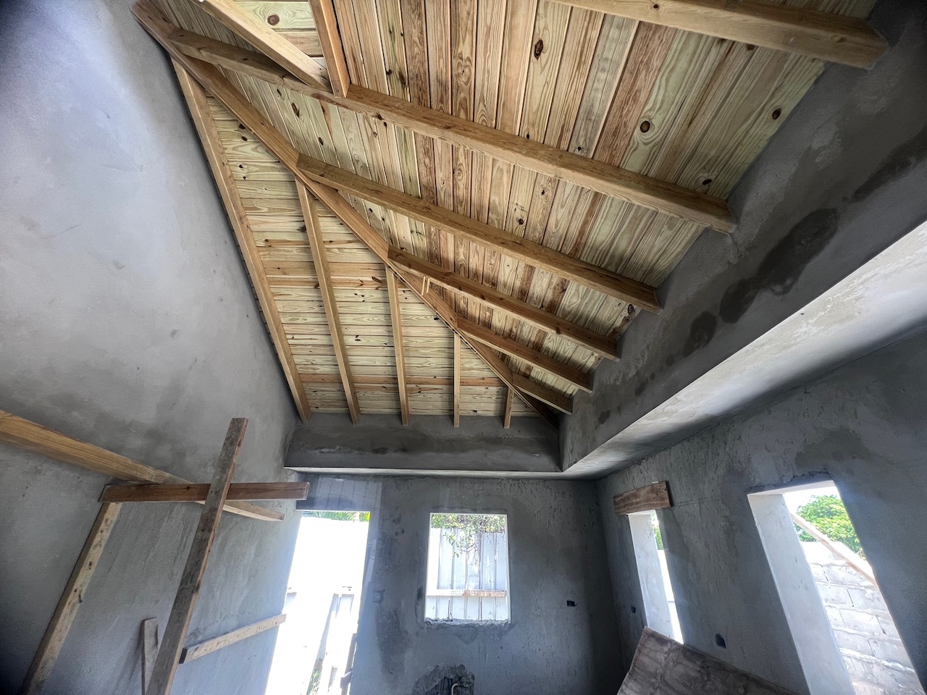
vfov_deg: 89.9
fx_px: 348
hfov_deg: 106.2
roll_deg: -1.4
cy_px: 348
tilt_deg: +26.2
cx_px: 464
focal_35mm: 13
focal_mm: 1.57
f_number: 1.8
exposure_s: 1/99
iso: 100
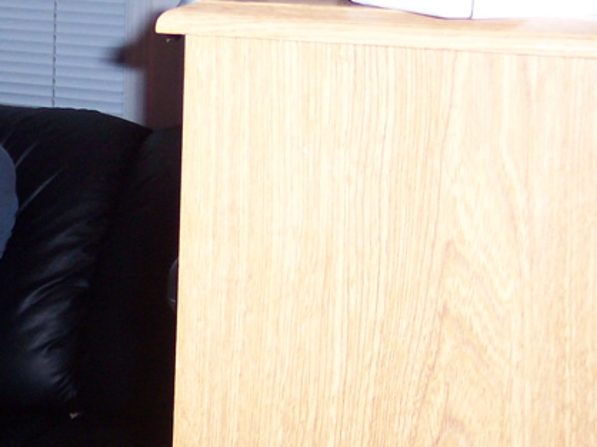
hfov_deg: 19.3
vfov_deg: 15.2
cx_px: -89
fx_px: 1672
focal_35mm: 97
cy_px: 204
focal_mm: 8
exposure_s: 1/30
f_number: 2.8
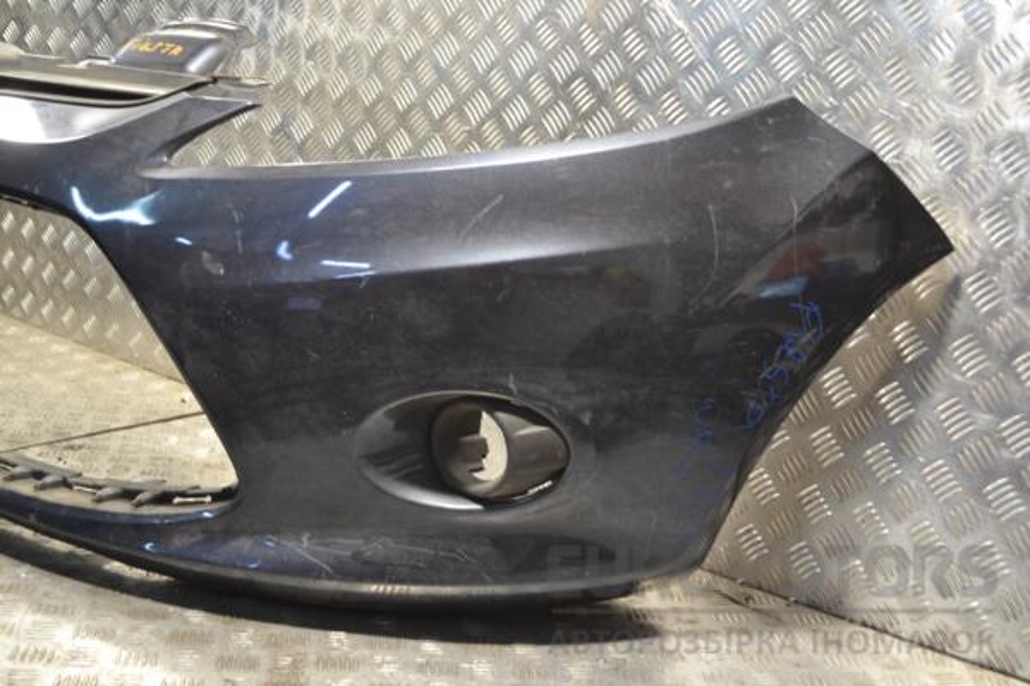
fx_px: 1287
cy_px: 343
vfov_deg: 29.9
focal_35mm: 45
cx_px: 515
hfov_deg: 43.6
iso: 320
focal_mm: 30
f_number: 4.5
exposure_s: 1/30
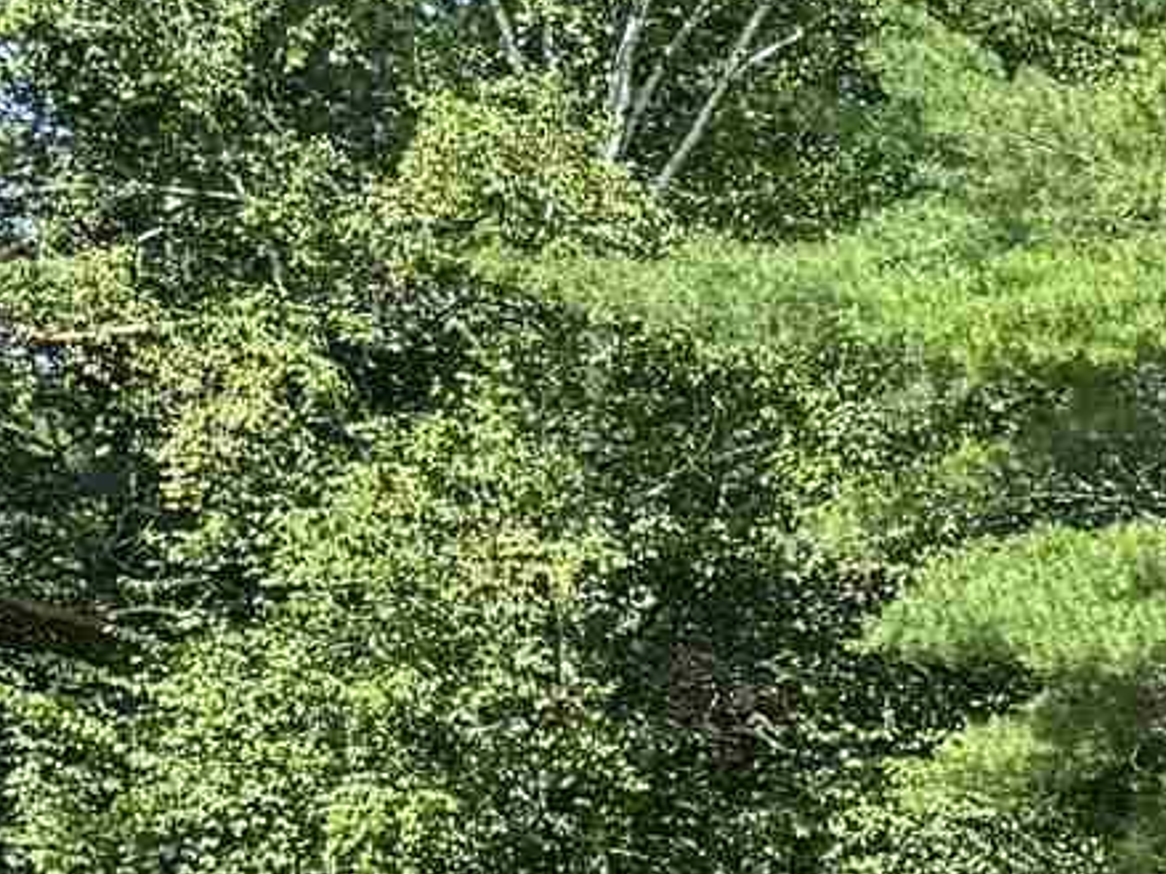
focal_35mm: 168
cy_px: 1748
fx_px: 5657
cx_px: 3134
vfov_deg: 8.4
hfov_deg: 9.8
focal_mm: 6.76
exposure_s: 1/1046
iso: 80
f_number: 1.78
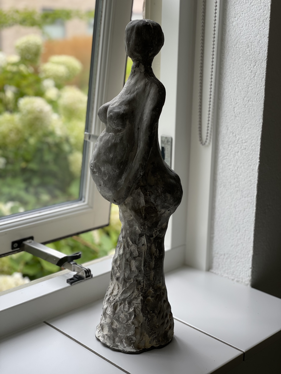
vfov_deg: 36.8
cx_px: 140
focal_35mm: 52
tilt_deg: -14.8
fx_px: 563
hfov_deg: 28.0
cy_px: 187
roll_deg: -0.9
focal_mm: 6
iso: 25
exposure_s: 1/122
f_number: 2
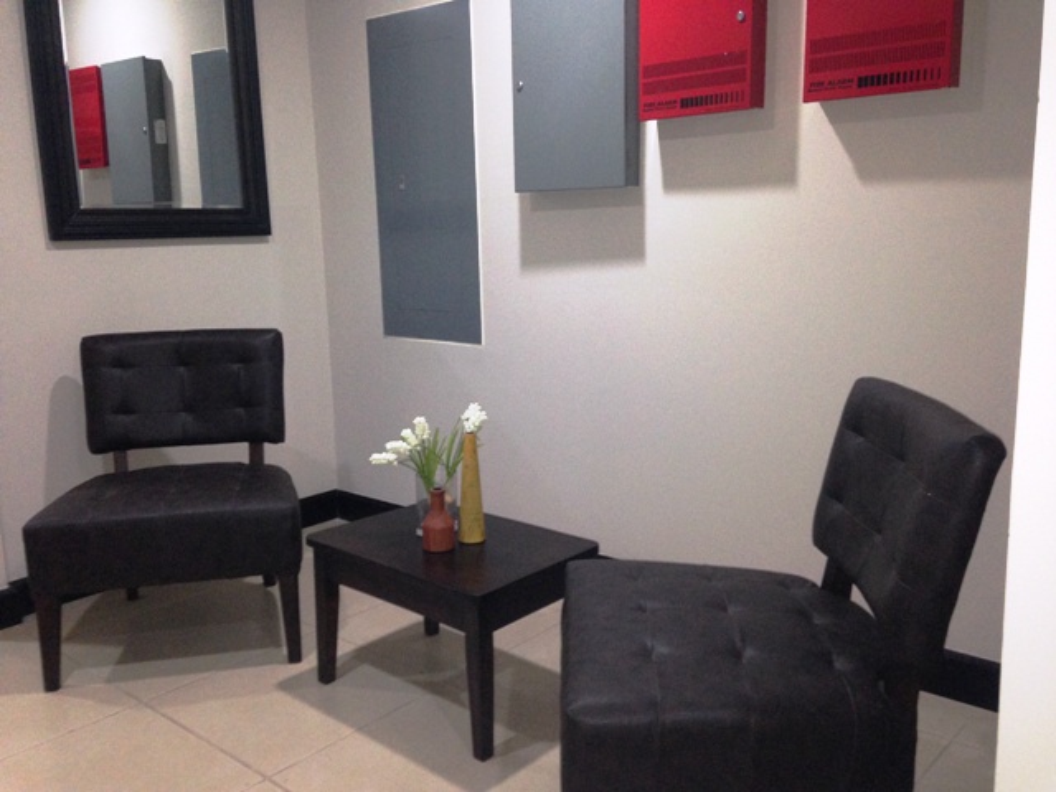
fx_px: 1007
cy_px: 396
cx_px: 528
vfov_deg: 42.9
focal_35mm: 33
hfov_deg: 55.4
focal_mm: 4.12
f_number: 2.4
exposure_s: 1/16
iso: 200
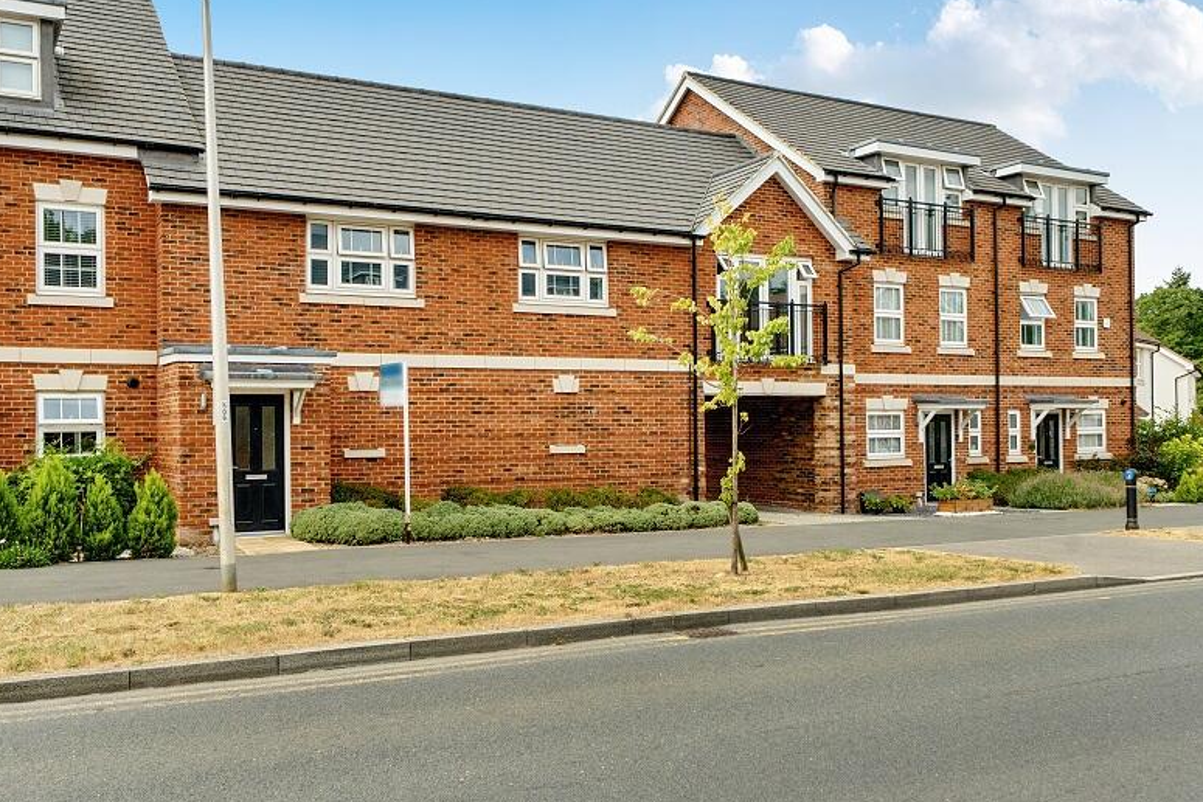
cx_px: 588
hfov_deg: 58.7
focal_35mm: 32
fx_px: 1069
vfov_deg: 41.1
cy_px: 404
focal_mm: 21
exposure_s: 1/1250
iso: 400
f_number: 8
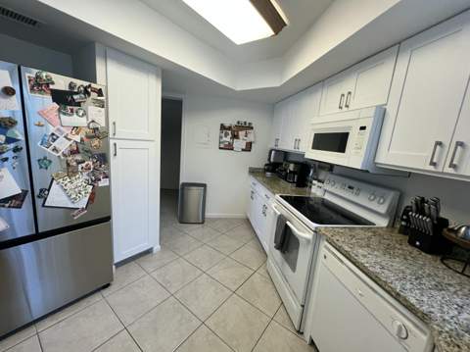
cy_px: 176
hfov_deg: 106.2
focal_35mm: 13
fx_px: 176
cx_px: 235
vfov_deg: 89.8
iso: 200
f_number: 1.8
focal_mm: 1.57
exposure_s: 1/120
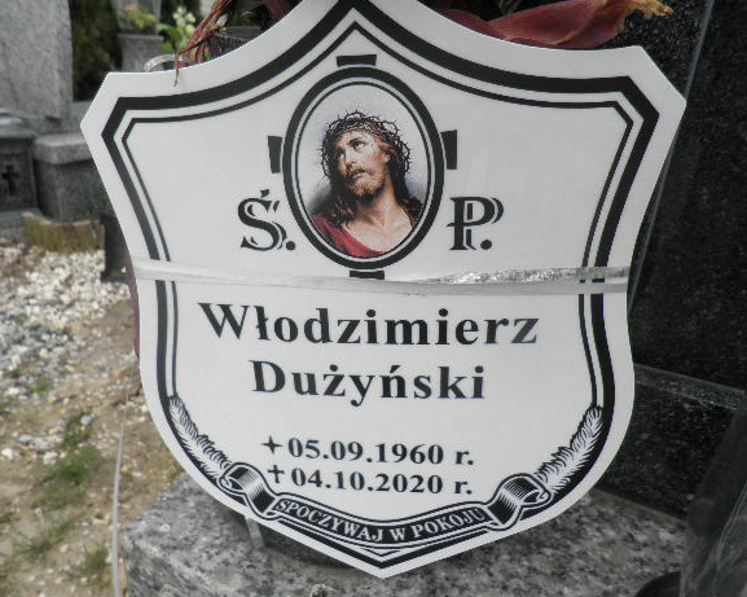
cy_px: 297
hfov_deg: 66.0
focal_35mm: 26
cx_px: 356
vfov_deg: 54.9
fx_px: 575
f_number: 3.3
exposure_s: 1/500
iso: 64
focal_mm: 4.3
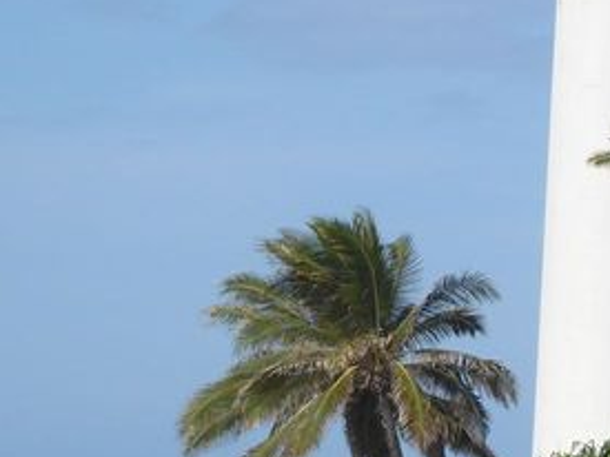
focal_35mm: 436
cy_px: 368
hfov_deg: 4.5
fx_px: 7680
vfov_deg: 3.4
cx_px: 566
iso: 80
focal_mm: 24.2
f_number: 5.3
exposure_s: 1/500
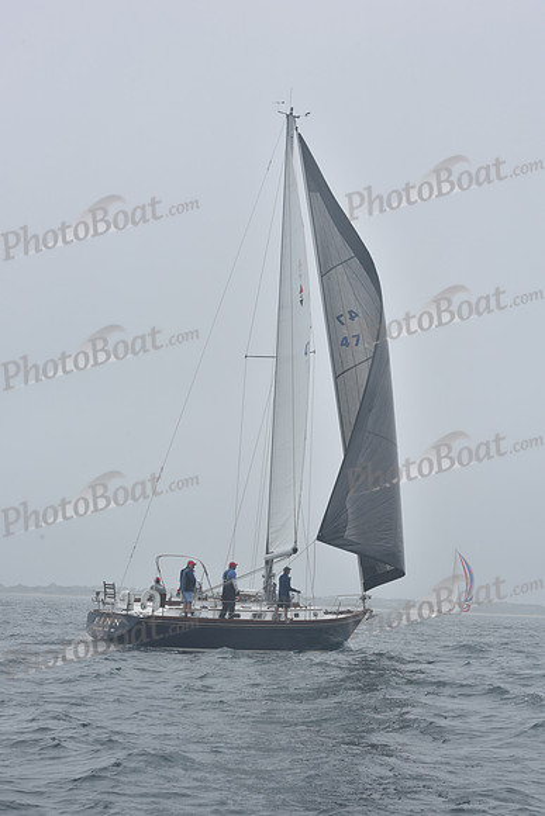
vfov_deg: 28.8
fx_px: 1589
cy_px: 408
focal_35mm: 70
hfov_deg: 19.5
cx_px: 272
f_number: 11
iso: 250
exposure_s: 1/800
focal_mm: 70
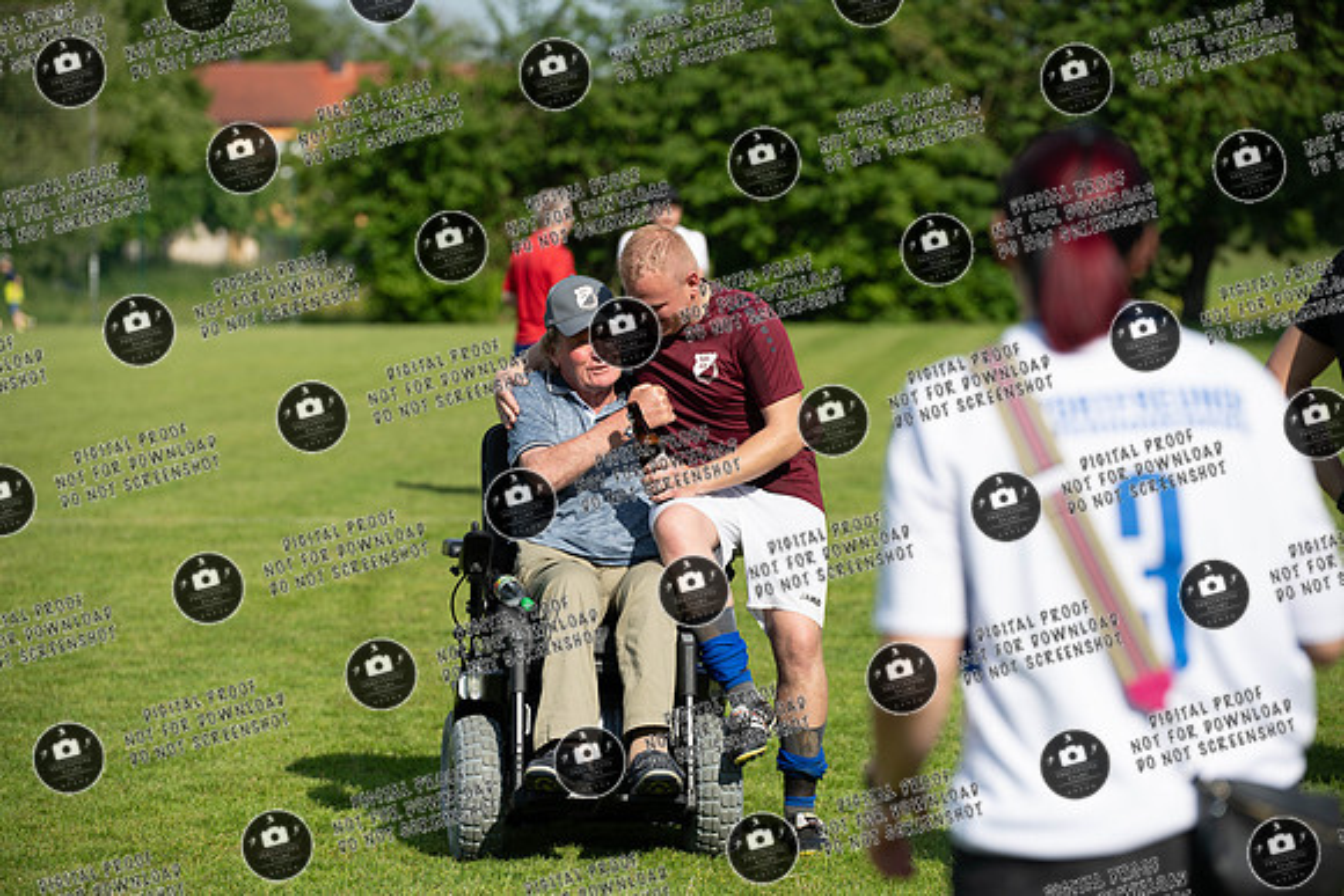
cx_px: 672
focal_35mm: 125
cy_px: 448
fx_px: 4668
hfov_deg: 16.4
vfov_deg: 11.0
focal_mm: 125
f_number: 3.5
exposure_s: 1/1600
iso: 110
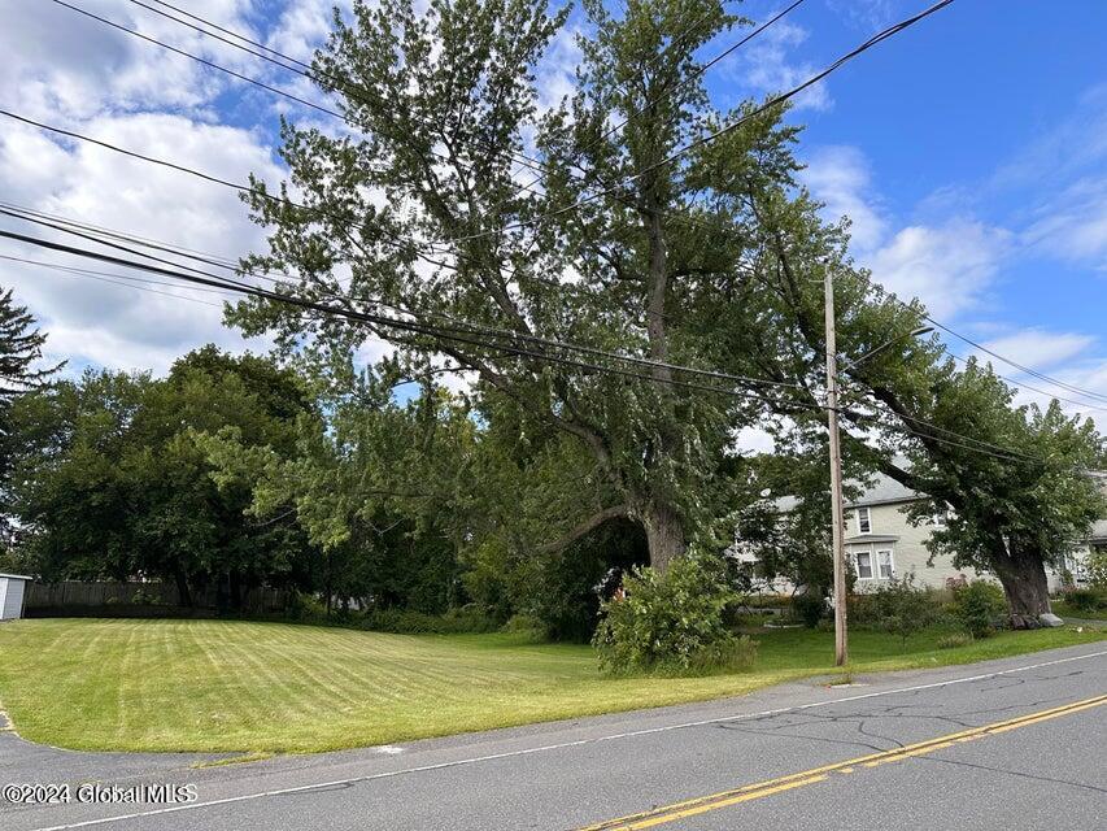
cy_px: 416
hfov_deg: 71.6
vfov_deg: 56.8
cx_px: 554
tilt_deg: +13.6
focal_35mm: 24
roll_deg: +0.3
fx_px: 768
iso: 80
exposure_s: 1/2410
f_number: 1.78
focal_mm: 6.86
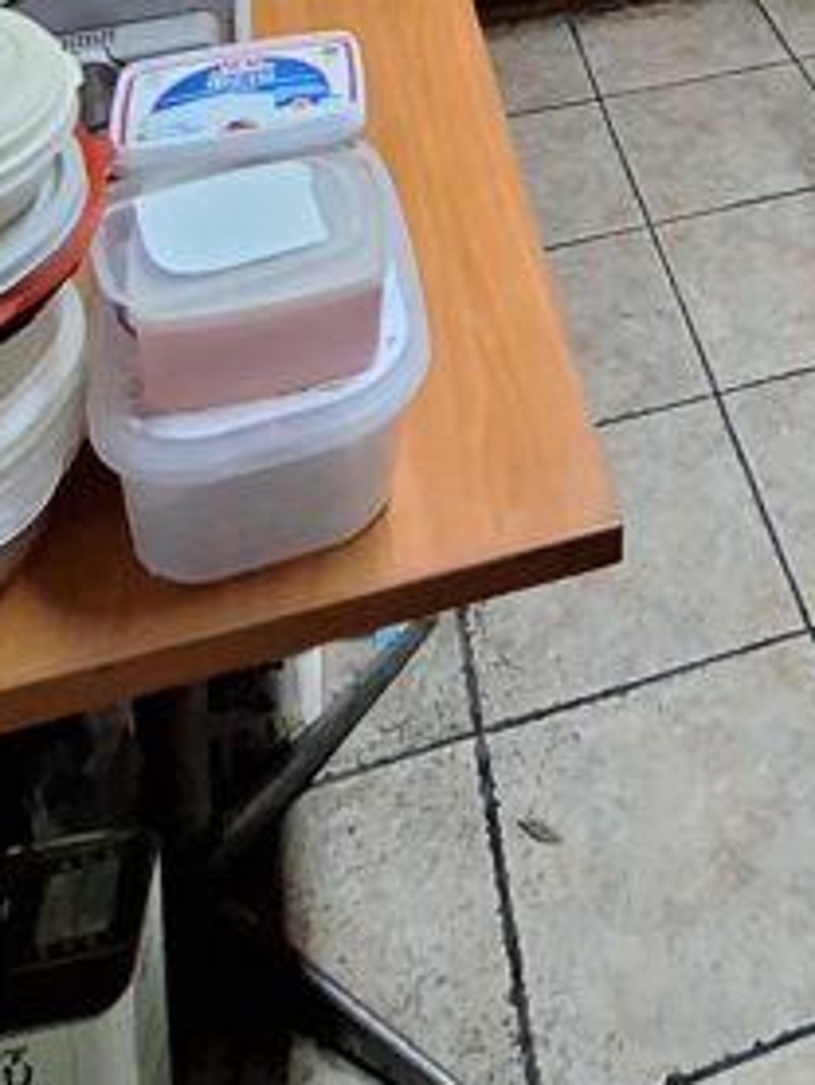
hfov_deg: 28.5
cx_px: 803
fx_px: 1506
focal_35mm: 48
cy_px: -631
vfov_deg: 26.0
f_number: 2.2
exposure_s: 1/25
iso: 200
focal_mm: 1.74
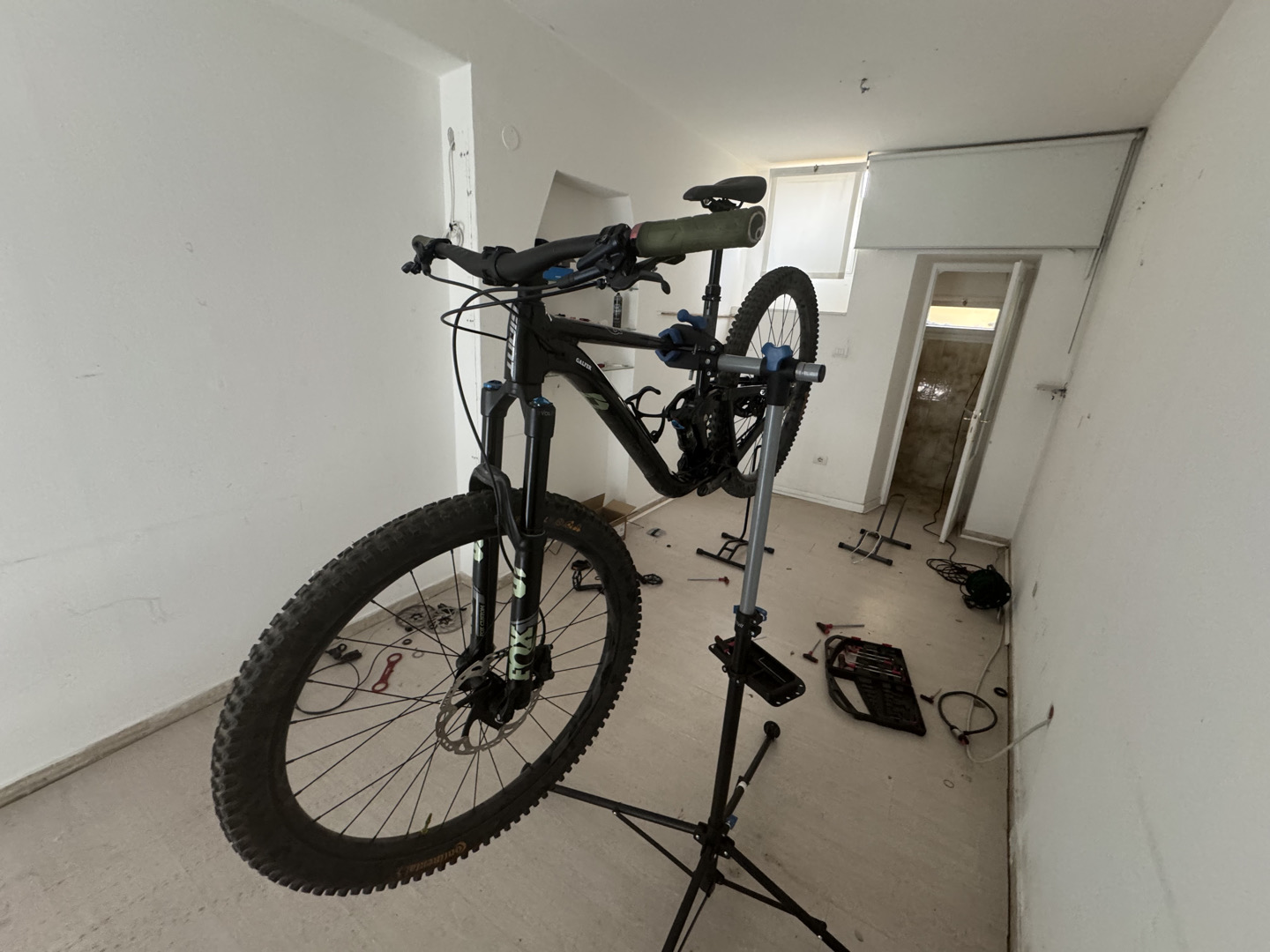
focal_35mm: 14
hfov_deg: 102.1
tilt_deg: -17.5
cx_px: 635
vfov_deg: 85.7
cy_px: 476
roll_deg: -3.5
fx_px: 514
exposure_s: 1/60
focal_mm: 2.22
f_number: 2.2
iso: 500
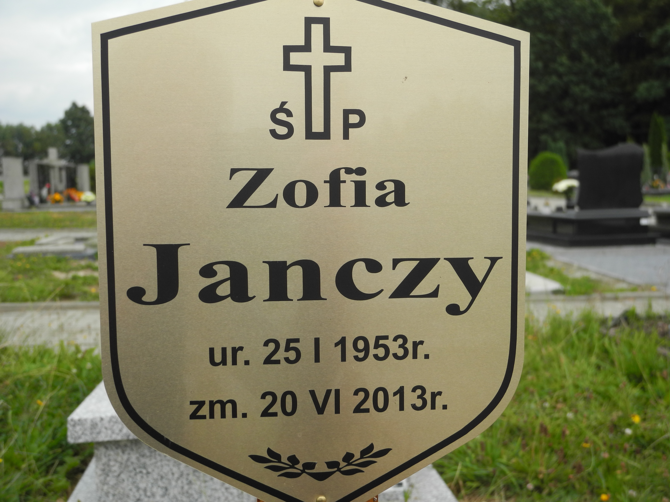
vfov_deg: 37.7
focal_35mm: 38
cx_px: 335
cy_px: 251
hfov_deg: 49.0
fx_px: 735
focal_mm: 8.1
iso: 100
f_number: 3.2
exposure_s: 1/320
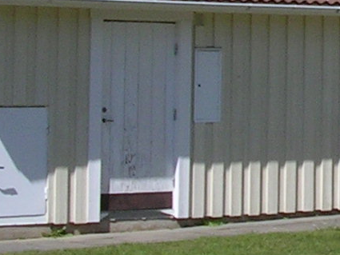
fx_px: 1798
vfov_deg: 8.0
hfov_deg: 10.2
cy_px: -94
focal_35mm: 183
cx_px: 598
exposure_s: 1/451
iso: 50
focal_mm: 5.8
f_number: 5.6
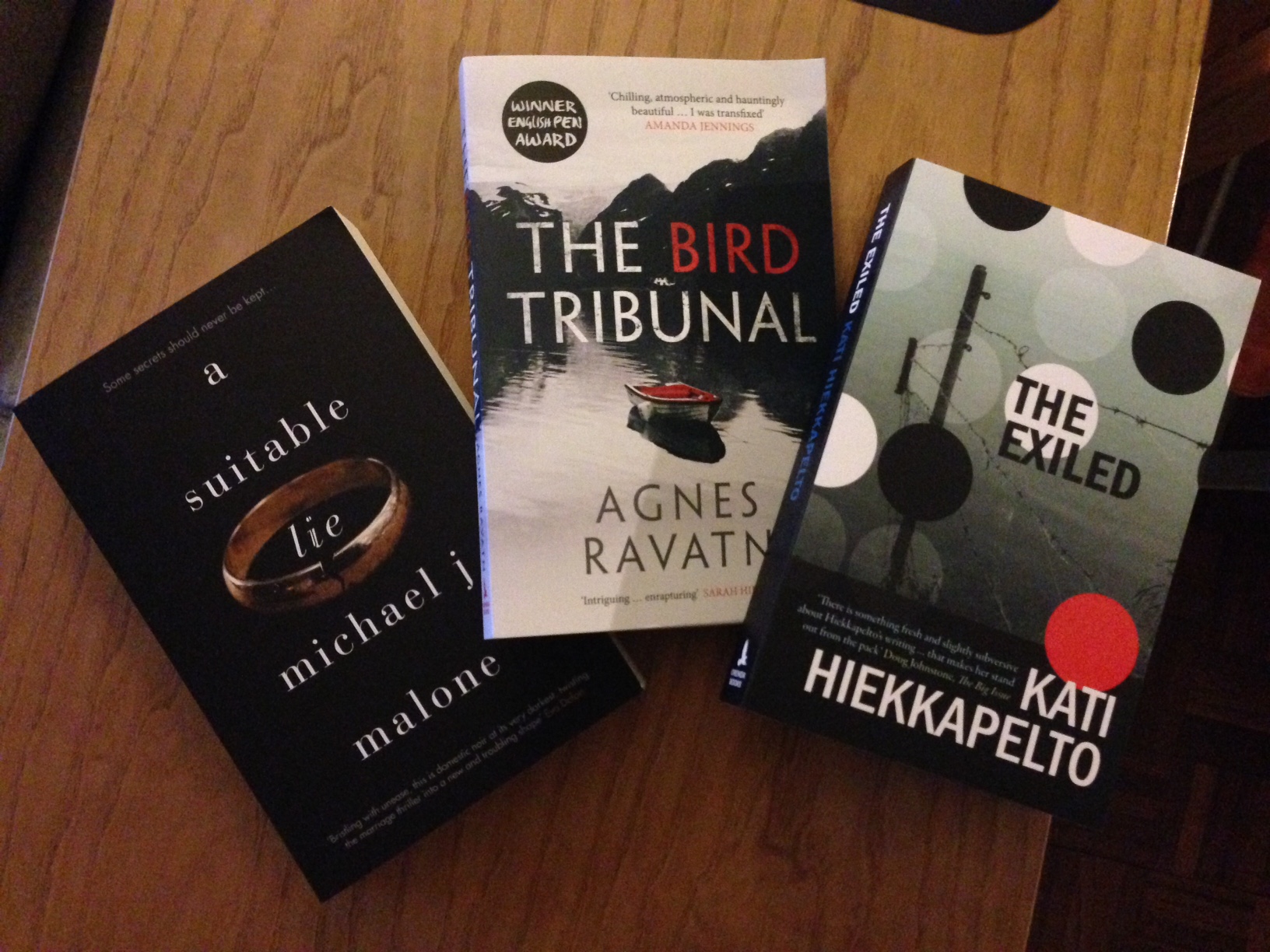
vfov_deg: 42.9
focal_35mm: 33
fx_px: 1211
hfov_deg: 55.4
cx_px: 635
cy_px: 476
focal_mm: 4.12
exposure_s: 1/15
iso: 800
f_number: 2.4
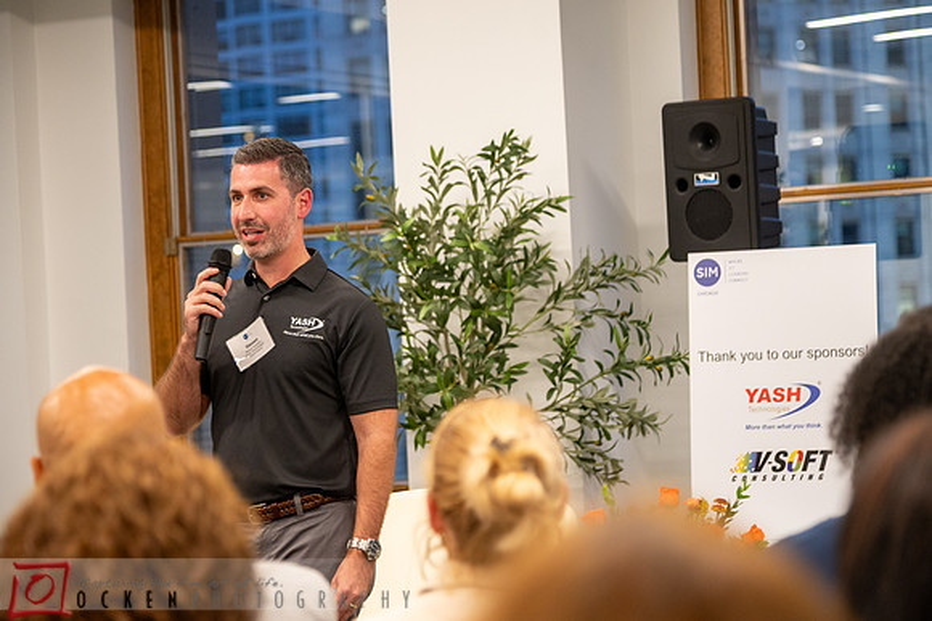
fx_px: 2785
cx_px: 466
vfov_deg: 12.7
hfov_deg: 19.0
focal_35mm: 108
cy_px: 299
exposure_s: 1/100
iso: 1600
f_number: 4
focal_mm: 95
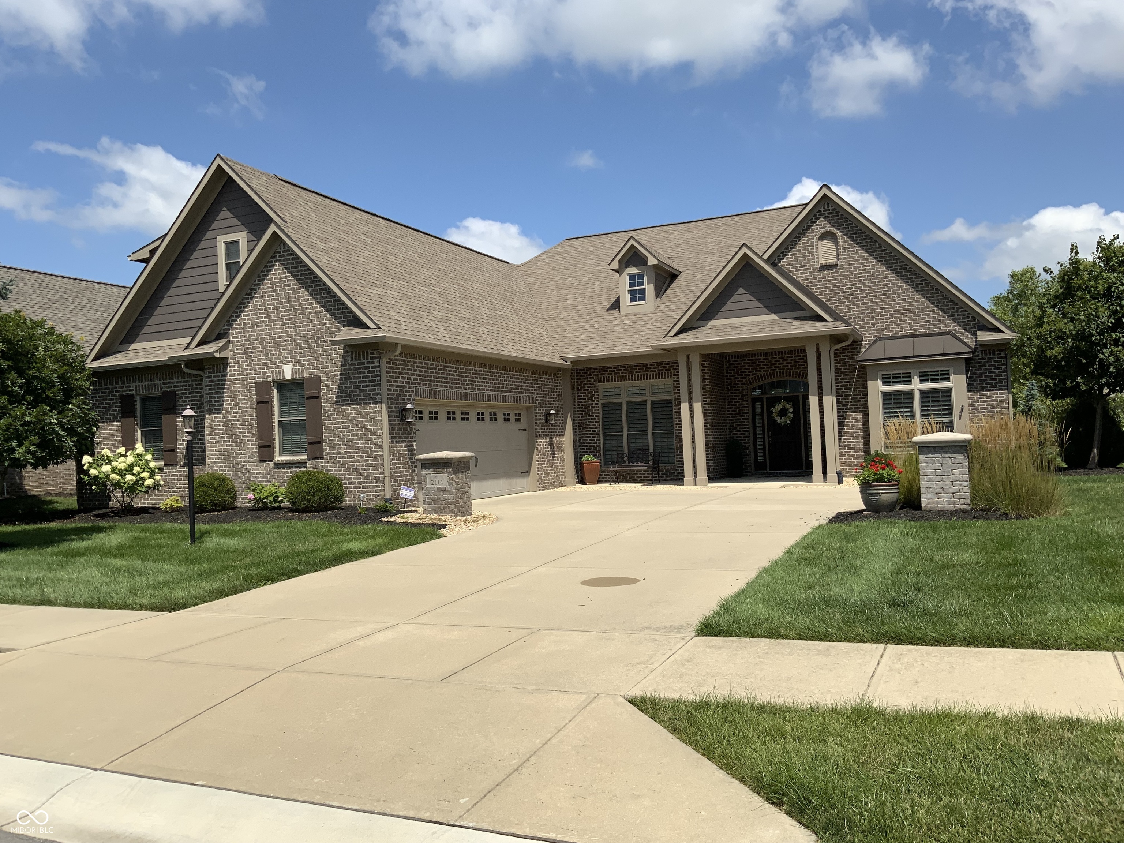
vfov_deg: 48.2
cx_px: 562
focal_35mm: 29
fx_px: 942
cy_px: 422
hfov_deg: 61.7
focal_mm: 3
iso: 16
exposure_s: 1/3125
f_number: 1.8
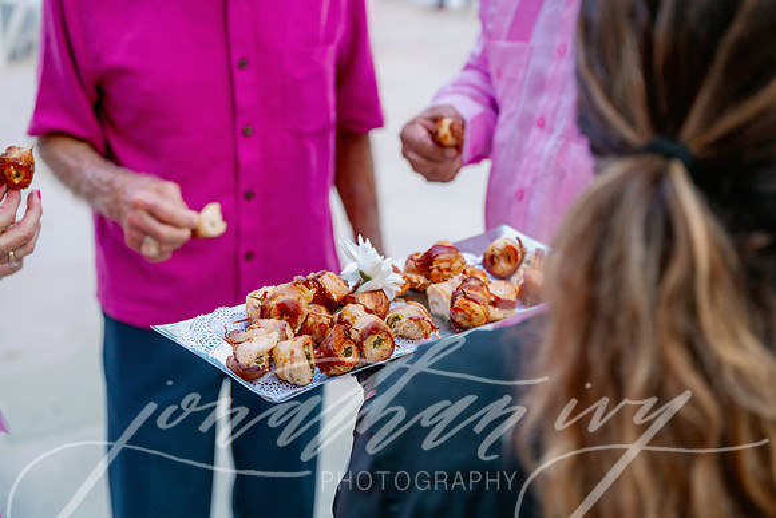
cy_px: 259
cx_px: 388
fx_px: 1143
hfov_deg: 37.5
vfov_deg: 25.5
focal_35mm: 53
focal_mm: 53
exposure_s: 1/320
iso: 320
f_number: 3.5
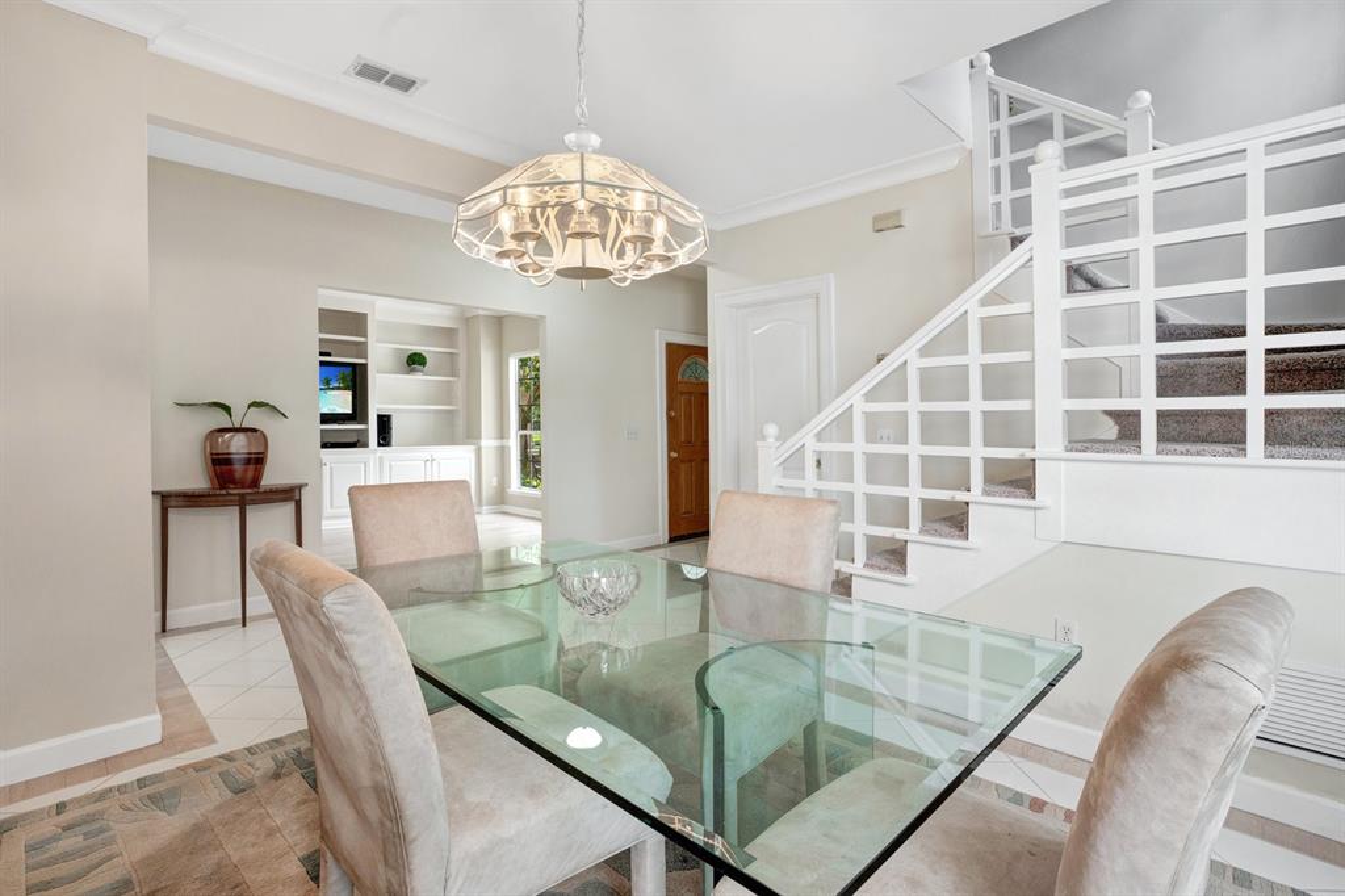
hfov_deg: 96.8
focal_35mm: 16
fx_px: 598
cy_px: 448
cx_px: 672
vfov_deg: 73.7
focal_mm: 16
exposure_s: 1/40
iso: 500
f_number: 8
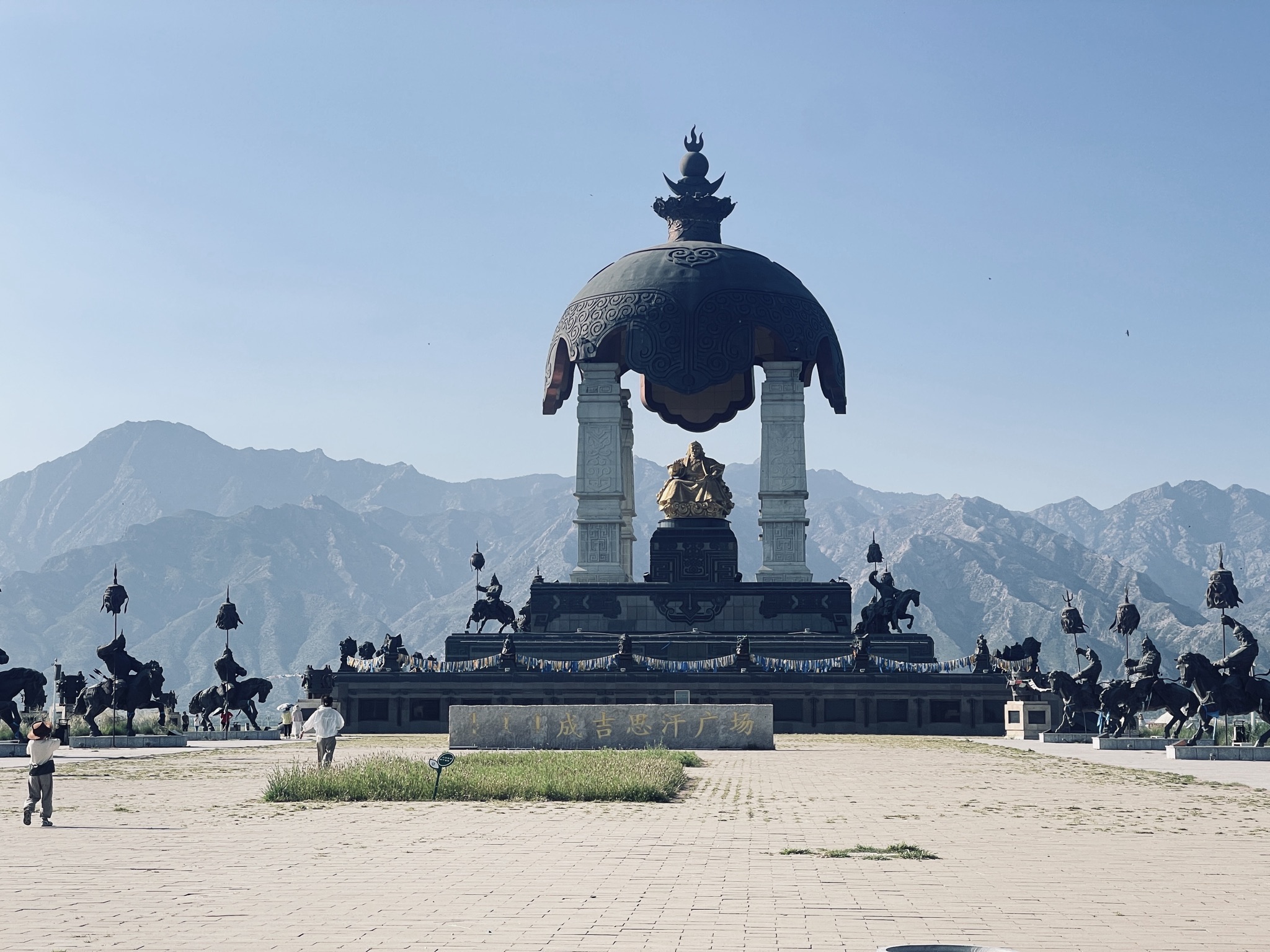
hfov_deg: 30.3
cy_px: 476
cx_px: 635
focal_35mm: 64
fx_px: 2348
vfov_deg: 22.9
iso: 20
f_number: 2.2
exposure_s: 1/867
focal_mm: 7.5
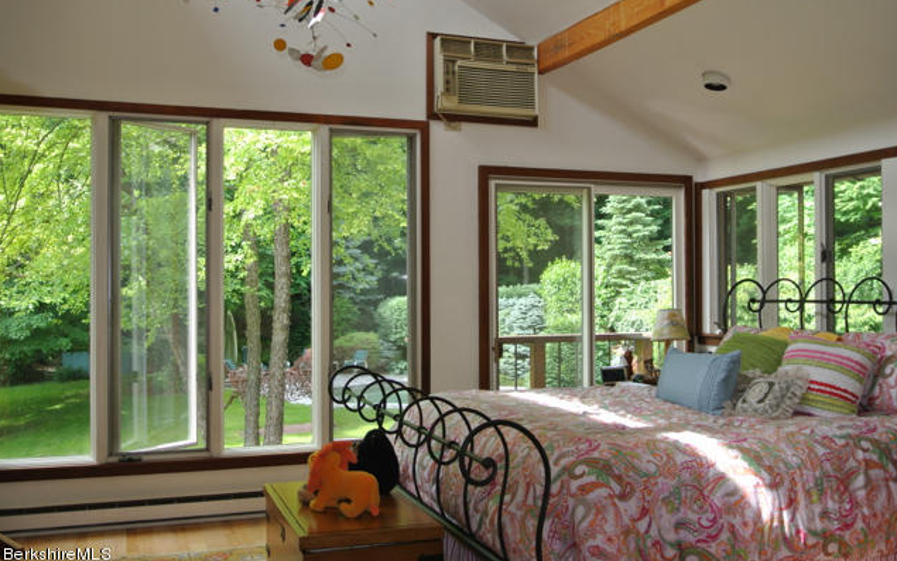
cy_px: 277
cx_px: 446
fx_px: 905
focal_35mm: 37
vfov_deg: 34.4
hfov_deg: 52.7
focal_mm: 13.6
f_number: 4
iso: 100
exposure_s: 1/60
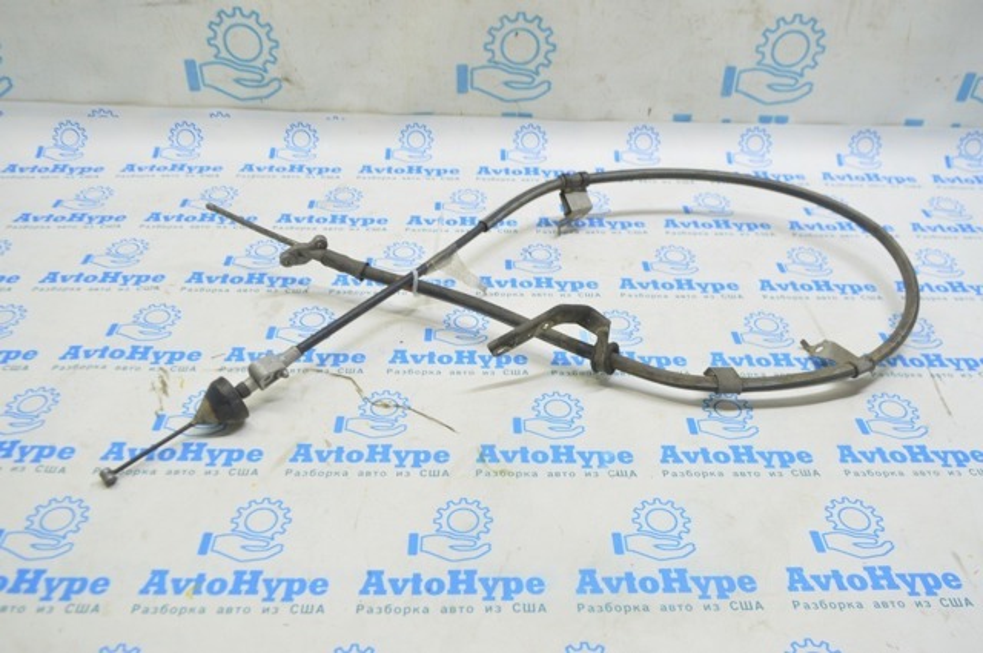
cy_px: 326
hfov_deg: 59.6
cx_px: 492
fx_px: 859
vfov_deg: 41.6
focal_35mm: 32
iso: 400
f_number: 5.6
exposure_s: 1/20
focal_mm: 21
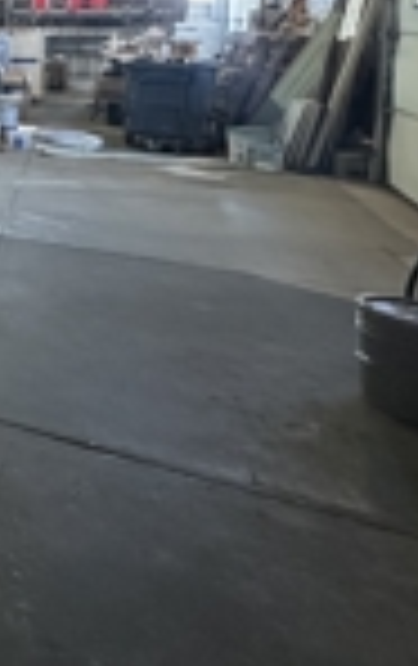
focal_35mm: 40
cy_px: 50
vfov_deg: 44.2
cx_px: -440
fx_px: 726
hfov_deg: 18.5
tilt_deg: -3.3
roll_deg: +0.1
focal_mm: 2.22
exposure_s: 1/60
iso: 1000
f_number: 2.2
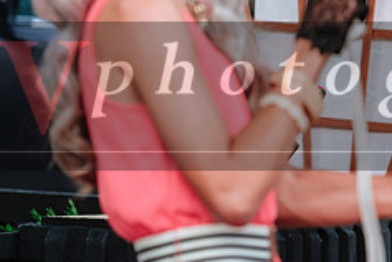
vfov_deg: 2.9
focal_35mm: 475
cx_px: 385
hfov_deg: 4.3
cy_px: 85
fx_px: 5172
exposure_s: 1/320
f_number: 3.2
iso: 800
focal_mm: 129.2
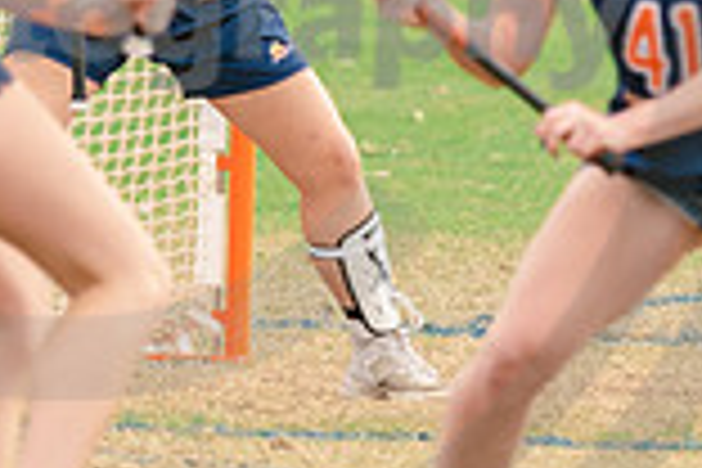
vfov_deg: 1.4
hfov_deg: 2.2
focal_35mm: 958
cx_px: 388
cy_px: 15
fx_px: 18680
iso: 250
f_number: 2.8
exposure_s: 1/1250
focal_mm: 160
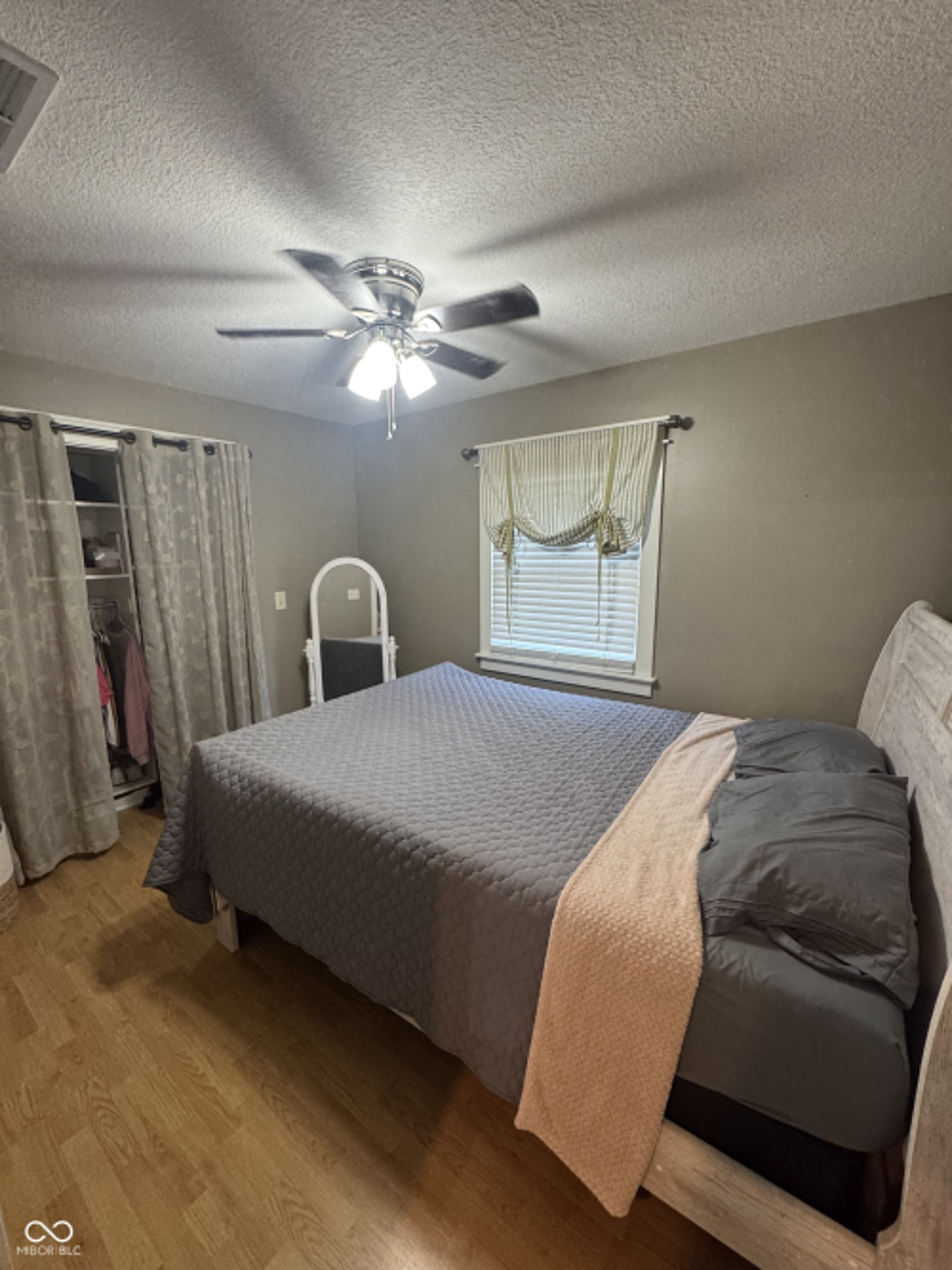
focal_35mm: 14
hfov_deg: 85.7
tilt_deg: -10.6
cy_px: 635
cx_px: 476
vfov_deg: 102.1
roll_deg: -1.0
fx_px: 514
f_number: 2.2
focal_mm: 2.22
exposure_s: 1/60
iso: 200
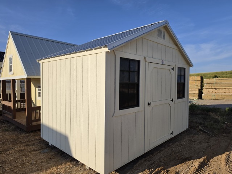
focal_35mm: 23
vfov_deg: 58.9
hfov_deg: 73.9
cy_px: 87
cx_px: 116
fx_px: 154
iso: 50
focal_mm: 6.5
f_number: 1.4
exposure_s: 1/7939
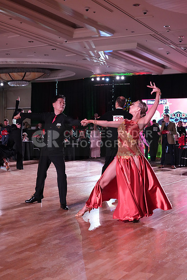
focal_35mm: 51
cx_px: 94
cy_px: 140
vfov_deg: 38.9
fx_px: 397
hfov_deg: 26.5
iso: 5000
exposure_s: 1/320
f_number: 5
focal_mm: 51
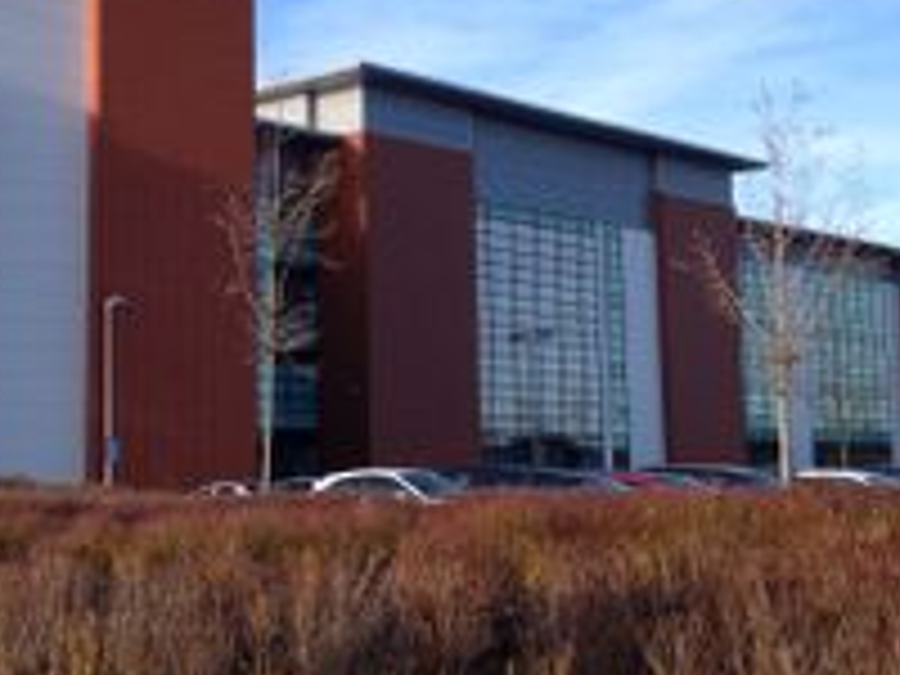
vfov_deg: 21.0
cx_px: 216
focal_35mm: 70
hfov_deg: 27.4
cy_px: 248
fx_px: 1820
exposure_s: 1/789
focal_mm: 4.28
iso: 50
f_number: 2.4
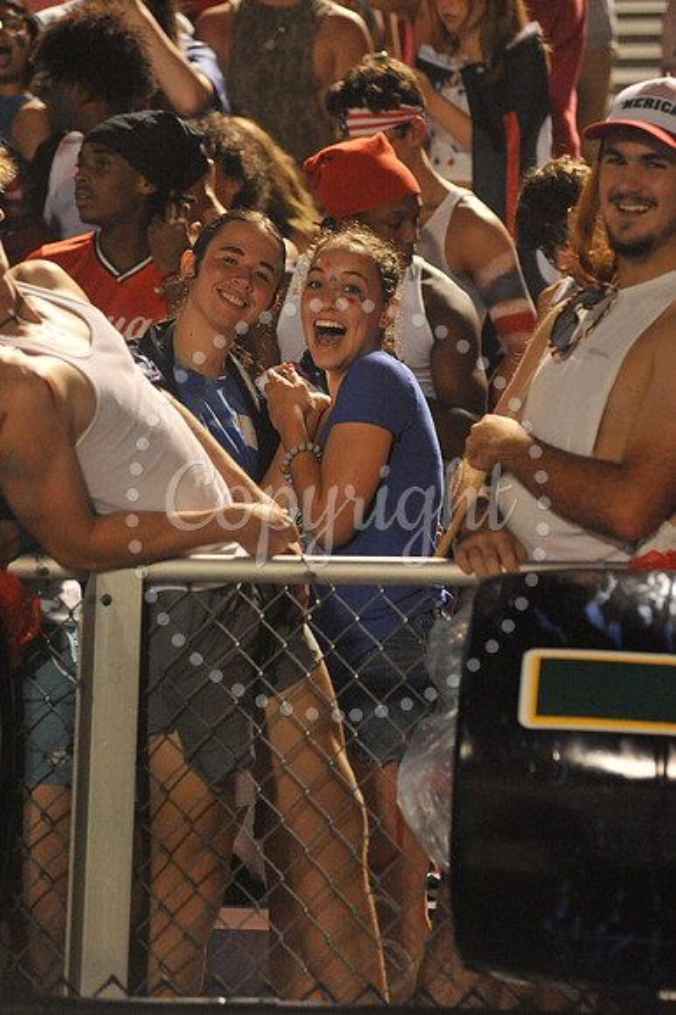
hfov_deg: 10.1
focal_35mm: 135
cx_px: 338
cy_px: 508
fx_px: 3807
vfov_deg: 15.2
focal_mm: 135
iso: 6400
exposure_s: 1/250
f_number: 4
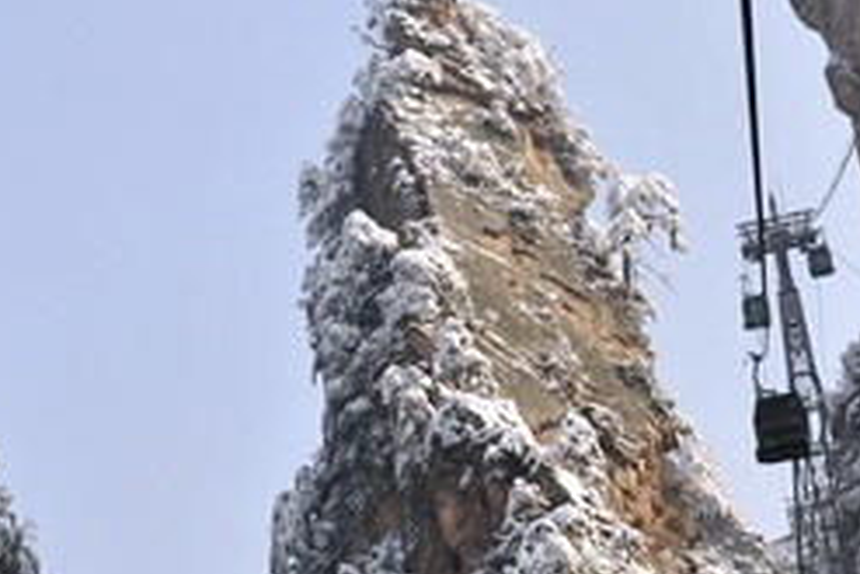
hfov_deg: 13.0
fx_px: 3705
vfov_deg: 8.8
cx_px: -101
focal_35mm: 155
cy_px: 701
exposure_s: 1/250
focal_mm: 40
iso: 200
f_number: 8
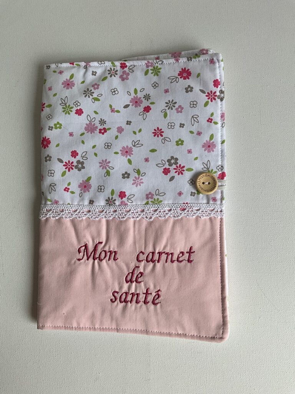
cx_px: 148
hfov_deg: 48.2
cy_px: 197
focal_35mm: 29
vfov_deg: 61.7
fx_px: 330
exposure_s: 1/320
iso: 25
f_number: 1.8
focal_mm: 3
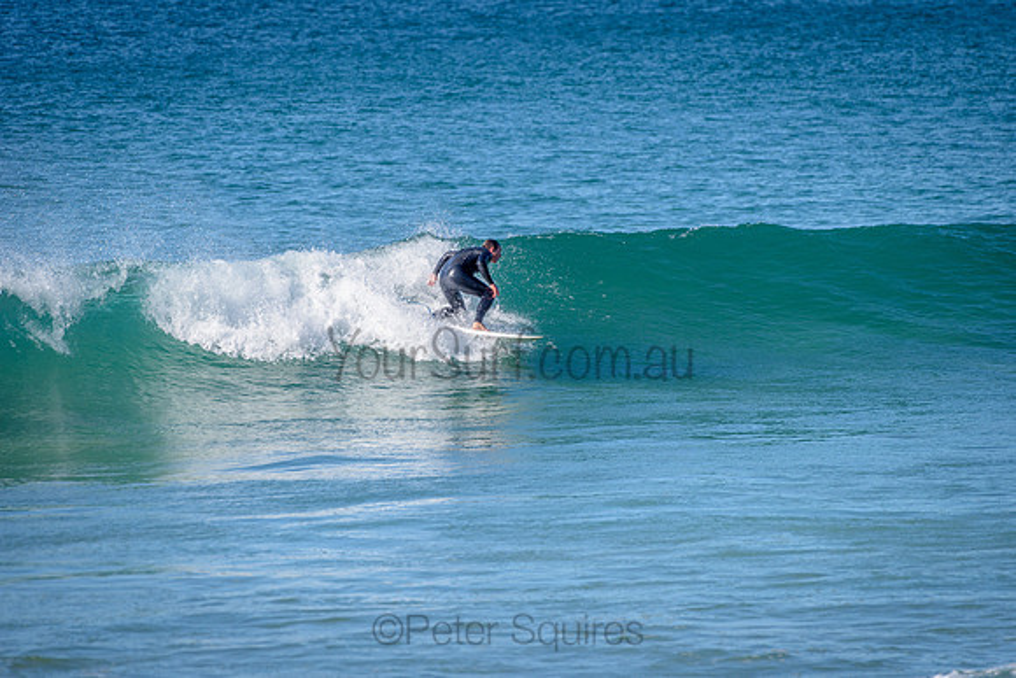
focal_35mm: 500
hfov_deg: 4.1
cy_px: 339
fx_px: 14114
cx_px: 508
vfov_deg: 2.8
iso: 200
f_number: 5.6
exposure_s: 1/2000
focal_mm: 500
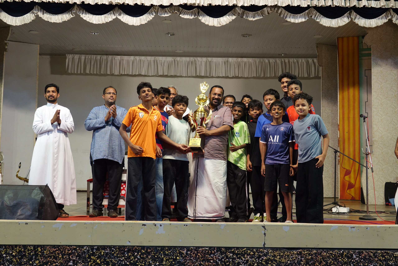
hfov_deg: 47.4
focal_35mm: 41
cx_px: 199
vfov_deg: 32.6
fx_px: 453
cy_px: 133
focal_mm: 15.17
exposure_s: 1/50
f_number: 3.2
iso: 400
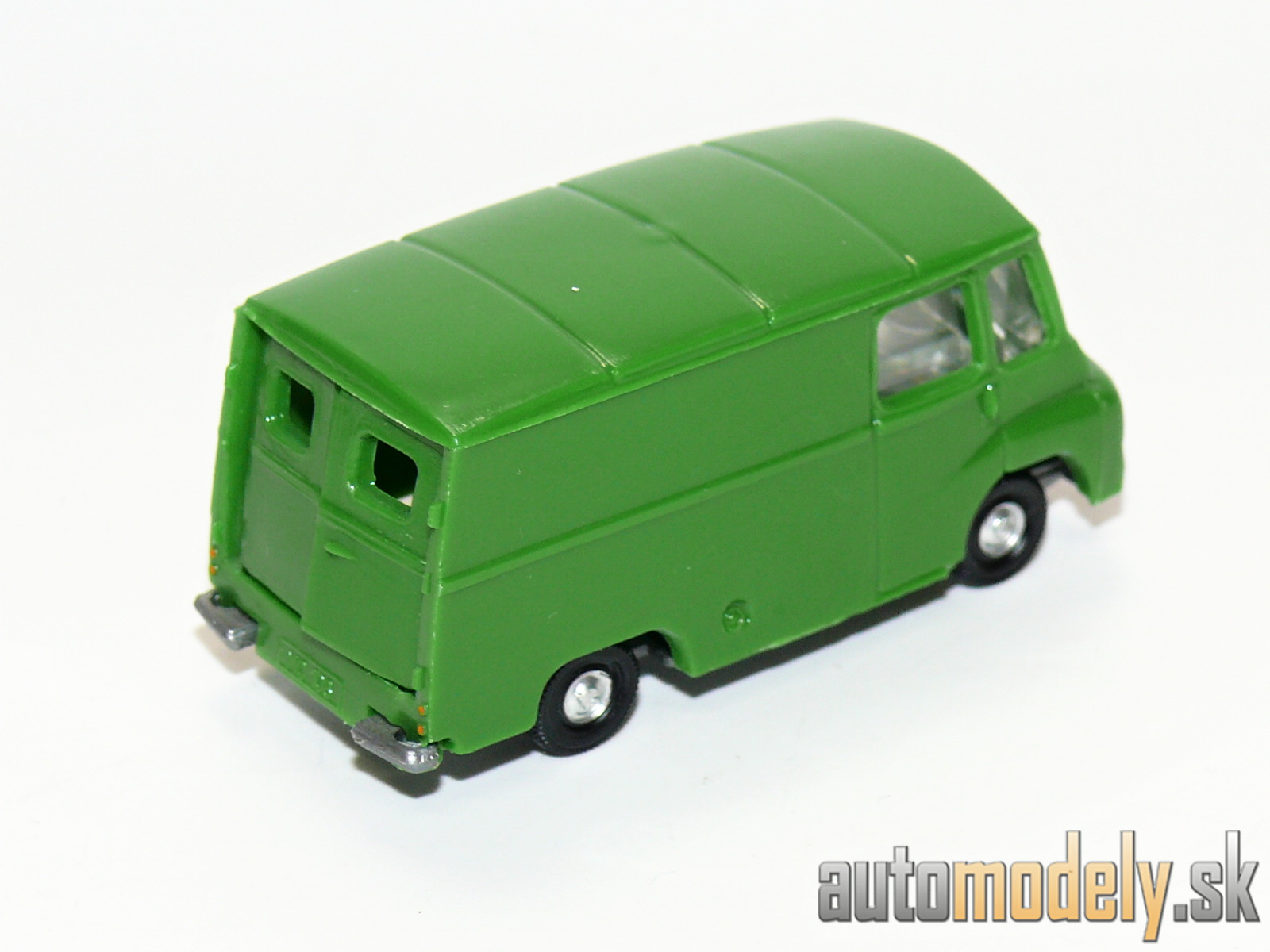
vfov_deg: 10.3
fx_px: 5283
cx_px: 635
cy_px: 476
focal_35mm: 144
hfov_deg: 13.7
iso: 100
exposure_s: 1/30
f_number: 4
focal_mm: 17.2
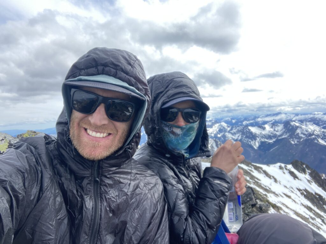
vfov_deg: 44.2
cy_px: 122
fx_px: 302
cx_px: 163
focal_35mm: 32
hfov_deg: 56.8
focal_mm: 2.87
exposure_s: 1/199
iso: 20
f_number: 2.2
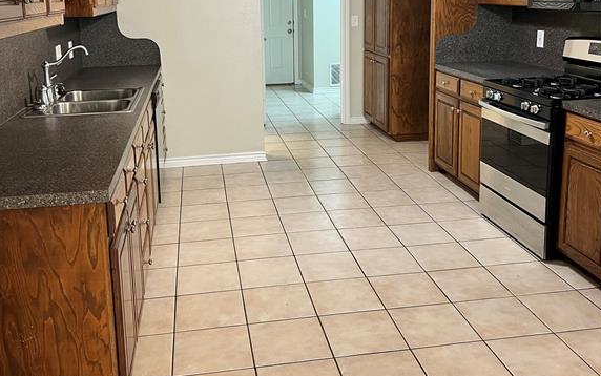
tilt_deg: -9.6
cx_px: 302
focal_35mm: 37
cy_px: 106
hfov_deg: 52.7
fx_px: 606
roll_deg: +1.8
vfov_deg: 33.9
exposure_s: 1/60
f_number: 1.5
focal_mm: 5.7
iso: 200
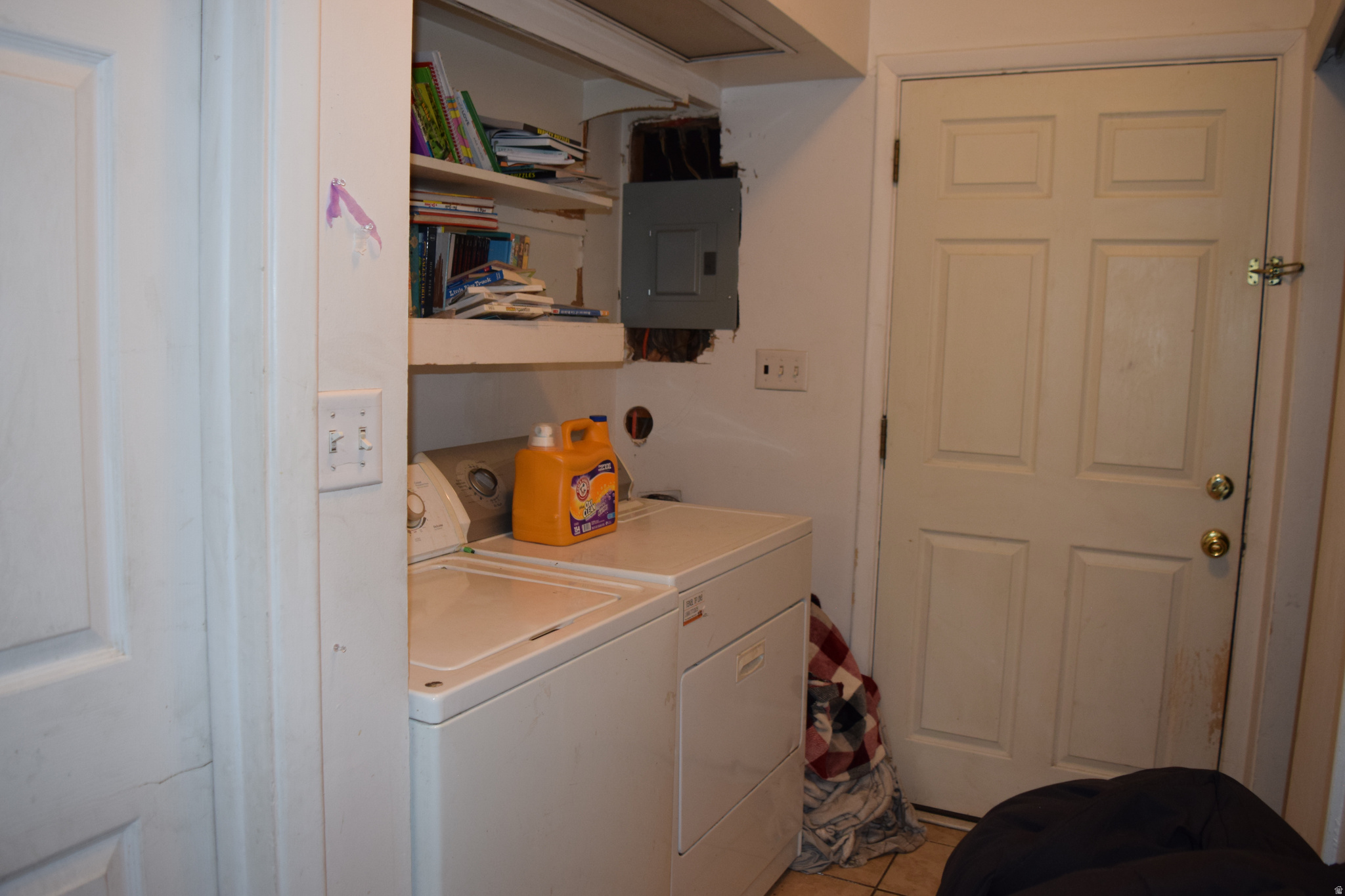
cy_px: 448
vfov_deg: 47.9
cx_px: 672
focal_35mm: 27
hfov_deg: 67.4
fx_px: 1009
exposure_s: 1/60
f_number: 4
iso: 800
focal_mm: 18
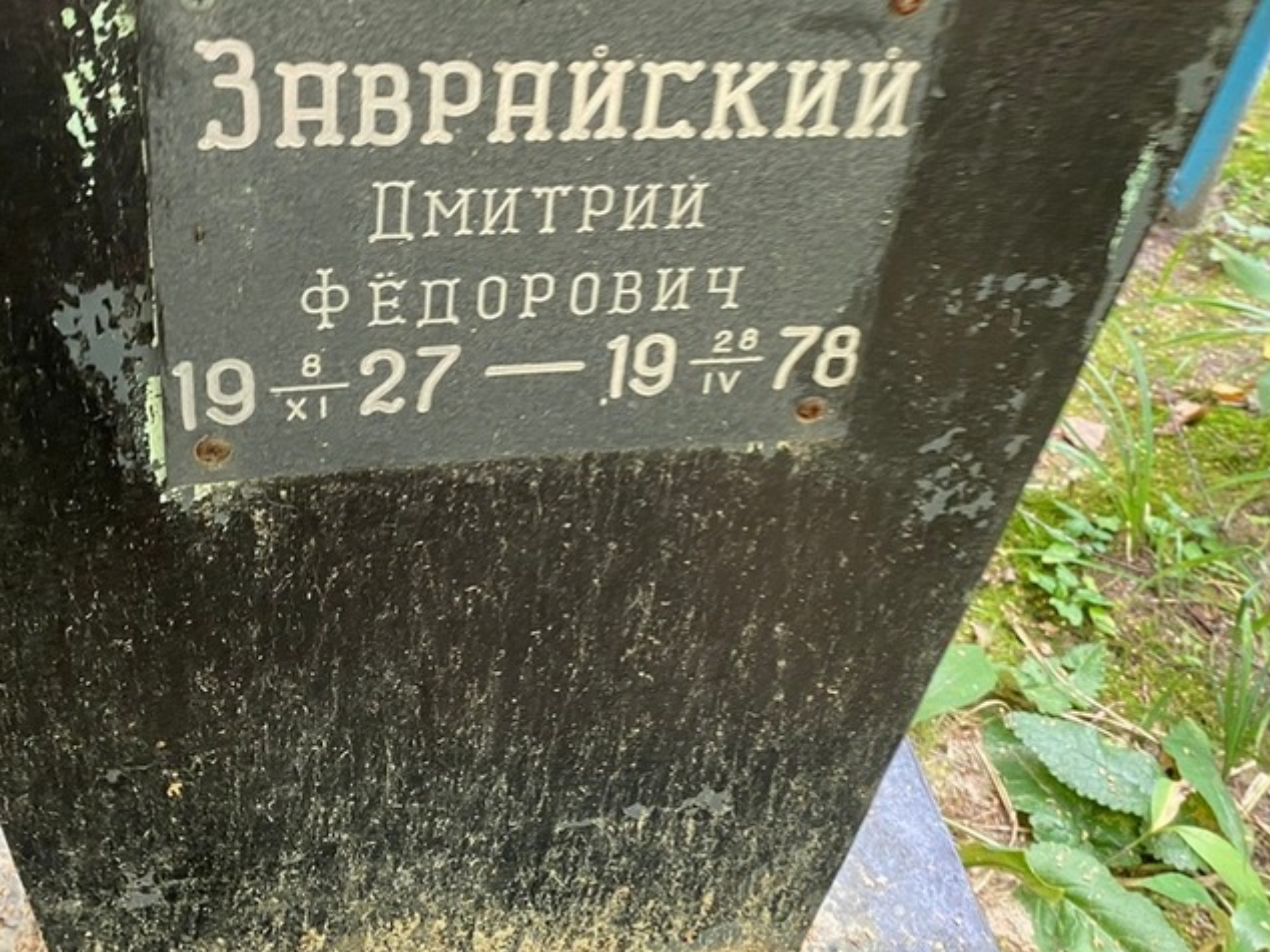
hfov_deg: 44.8
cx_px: 639
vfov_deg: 33.3
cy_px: 190
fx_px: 1540
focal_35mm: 42
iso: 125
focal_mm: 4.25
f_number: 1.8
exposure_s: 1/82
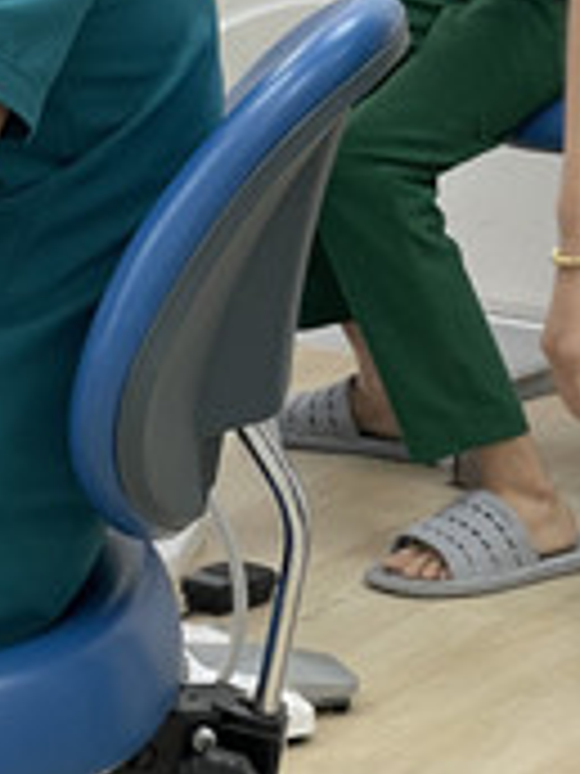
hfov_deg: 7.8
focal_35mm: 186
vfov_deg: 10.3
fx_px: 4155
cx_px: -259
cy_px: -346
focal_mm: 7.5
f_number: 2.2
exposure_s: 1/100
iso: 50
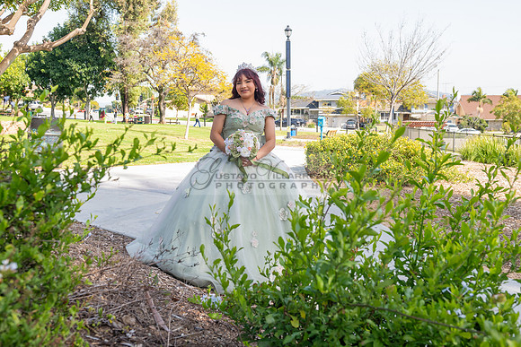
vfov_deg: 34.1
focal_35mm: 39
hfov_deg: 49.3
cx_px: 252
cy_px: 175
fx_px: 567
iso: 200
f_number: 5
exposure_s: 1/200
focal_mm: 34
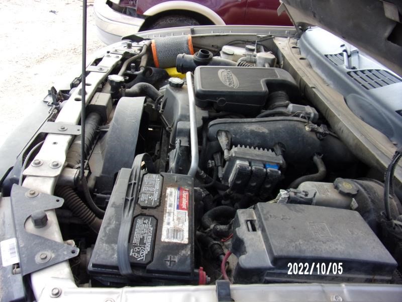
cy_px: 151
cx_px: 201
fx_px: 279
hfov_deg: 71.6
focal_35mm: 24
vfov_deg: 56.8
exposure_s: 1/150
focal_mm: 4.3
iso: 80
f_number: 3.3
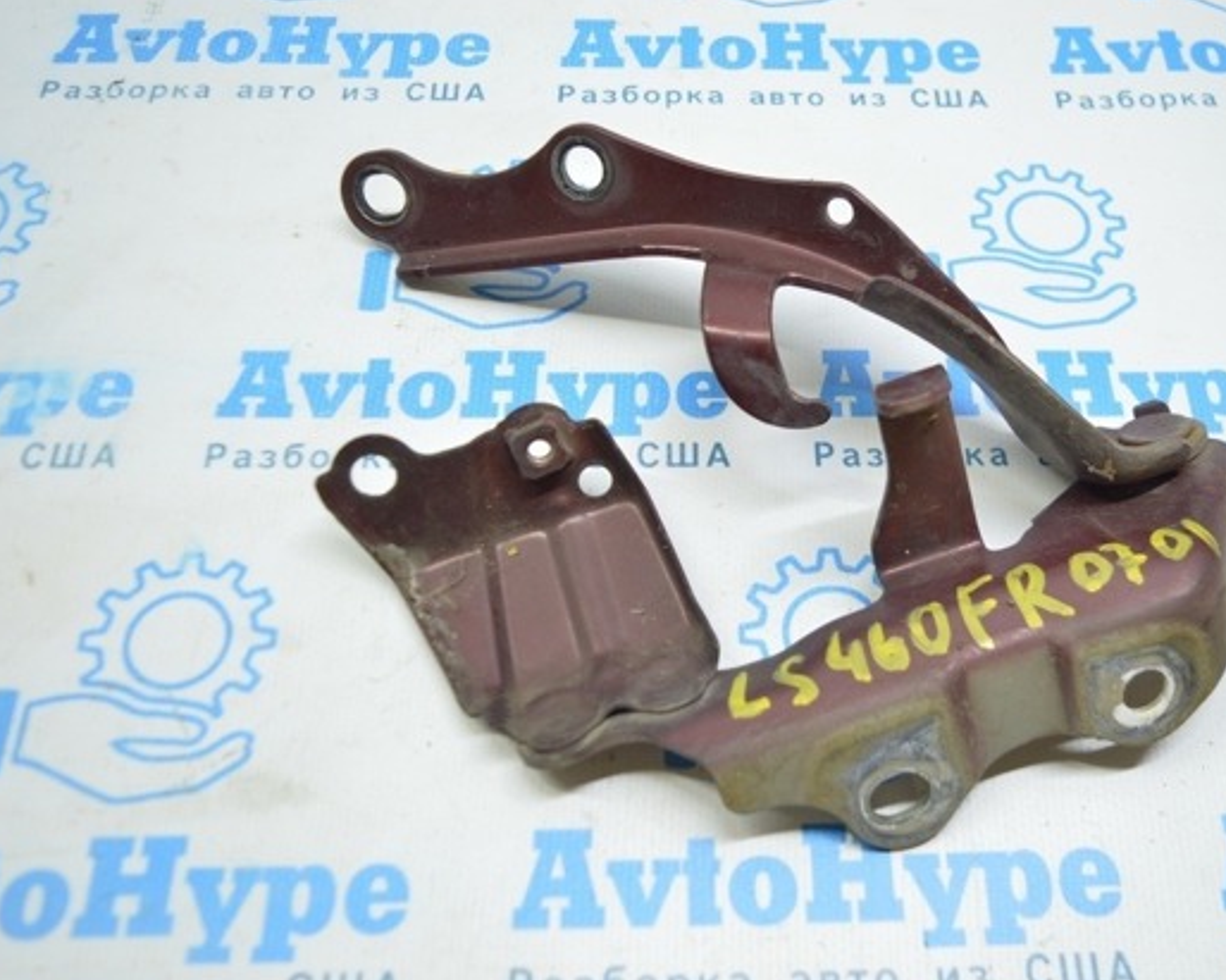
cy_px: 497
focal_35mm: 35
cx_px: 718
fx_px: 1270
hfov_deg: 51.3
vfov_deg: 42.2
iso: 400
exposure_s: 1/50
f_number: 3.8
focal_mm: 20
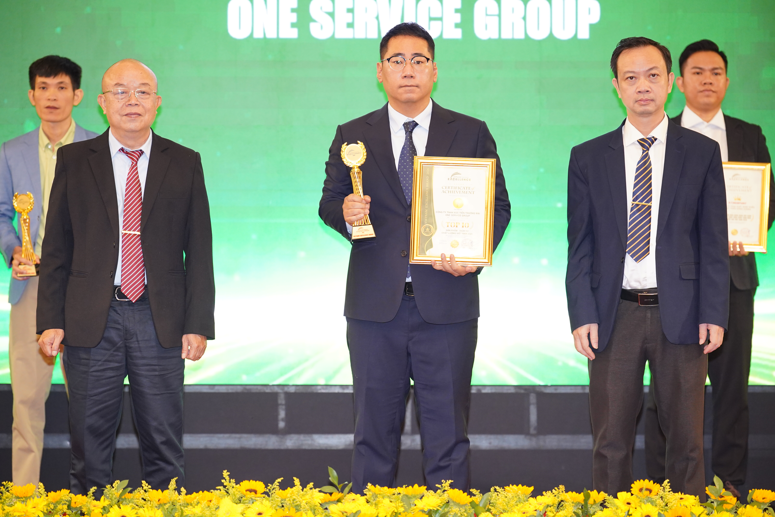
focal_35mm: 134
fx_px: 2884
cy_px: 258
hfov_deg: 15.3
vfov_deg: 10.2
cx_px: 388
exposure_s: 1/200
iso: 2000
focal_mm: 134
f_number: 3.2
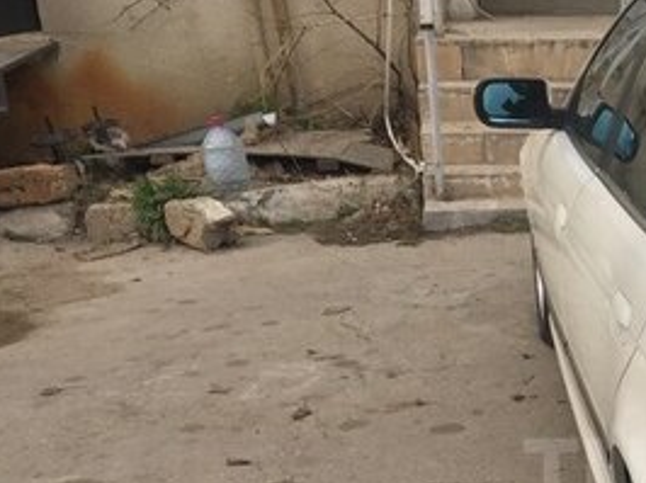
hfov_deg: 24.5
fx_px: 1342
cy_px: 475
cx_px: 772
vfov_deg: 19.8
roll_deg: -1.7
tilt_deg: -24.3
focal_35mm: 72
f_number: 2.2
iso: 32
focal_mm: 4.15
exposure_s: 1/439
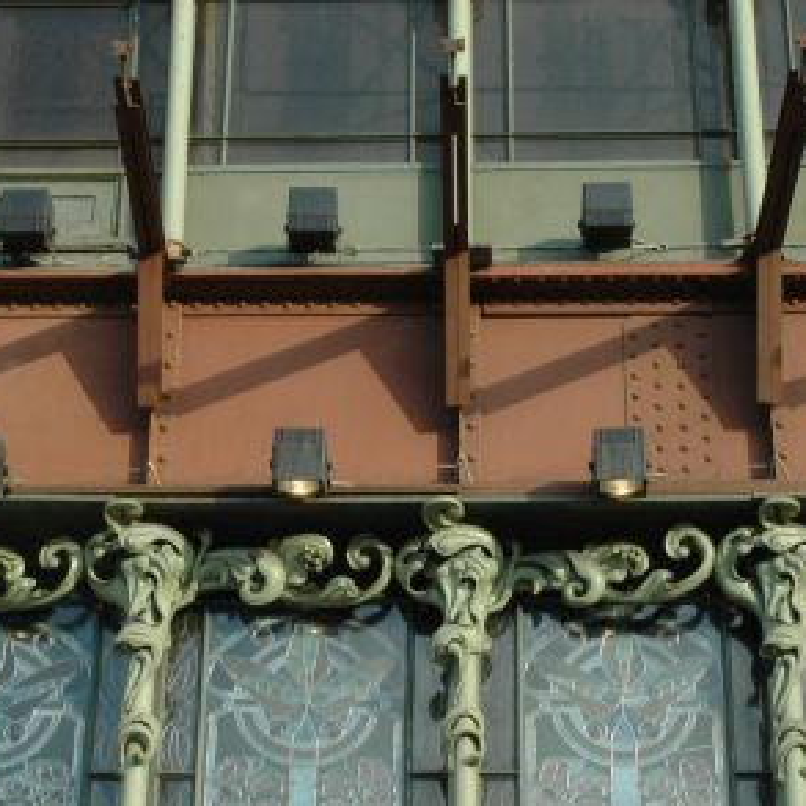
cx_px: 384
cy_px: 616
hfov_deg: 17.9
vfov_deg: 17.8
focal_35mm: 97
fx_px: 2556
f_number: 16
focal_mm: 31
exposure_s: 1/80
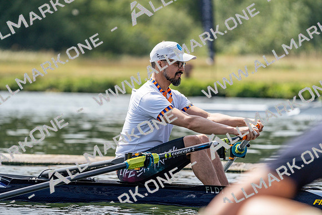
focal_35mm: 359
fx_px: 3212
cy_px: 108
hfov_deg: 5.7
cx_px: 161
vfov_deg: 3.8
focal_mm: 359
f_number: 6.3
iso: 320
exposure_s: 1/1600
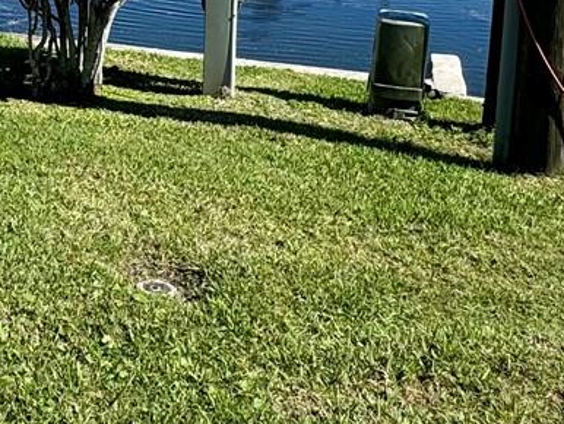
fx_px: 946
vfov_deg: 23.7
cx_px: 37
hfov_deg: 31.4
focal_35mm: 58
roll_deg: -0.4
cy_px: -44
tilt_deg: -10.2
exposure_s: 1/2083
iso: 50
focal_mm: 2.22
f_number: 2.2
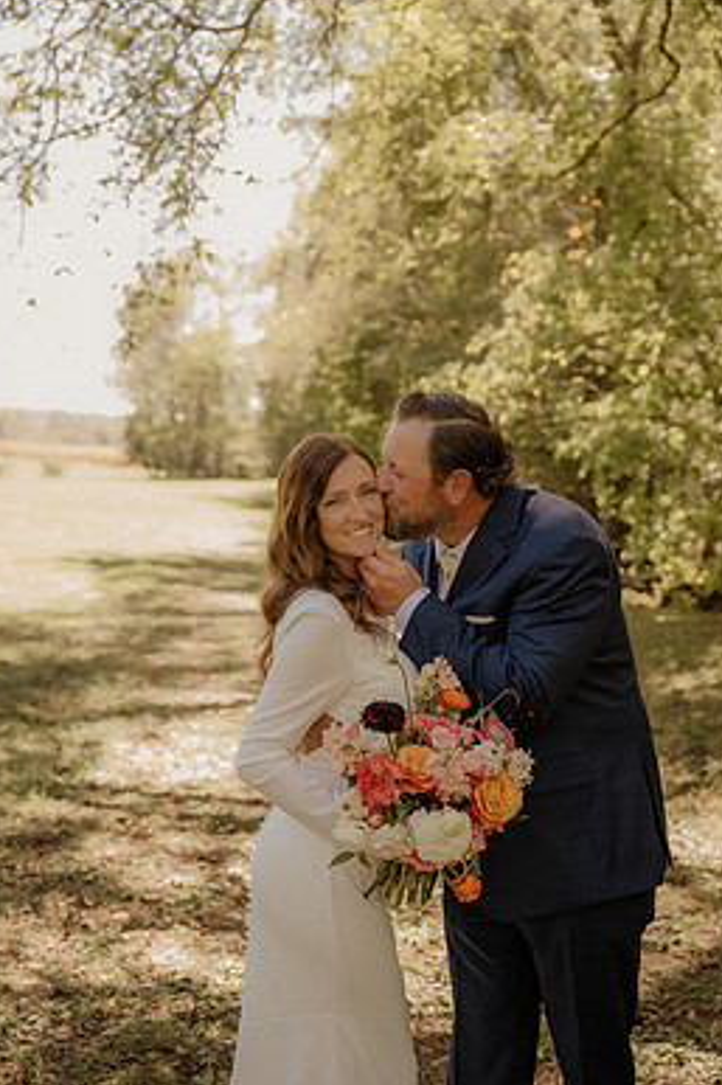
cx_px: 348
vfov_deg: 40.4
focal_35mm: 49
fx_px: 1475
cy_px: 526
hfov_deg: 27.5
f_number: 3.5
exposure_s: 1/320
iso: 400
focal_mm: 42
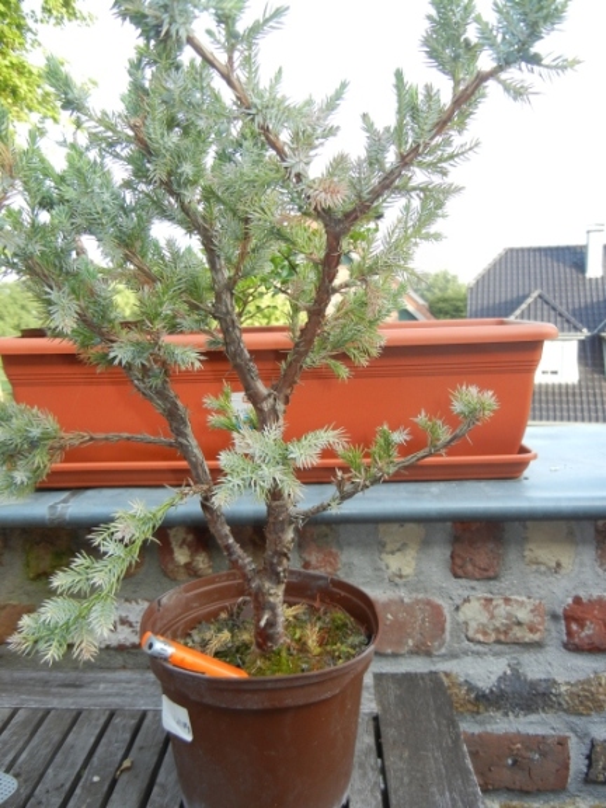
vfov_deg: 60.0
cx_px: 303
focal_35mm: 30
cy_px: 404
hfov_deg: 46.8
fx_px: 700
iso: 160
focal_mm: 5.4
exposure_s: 1/98.7
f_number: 3.5
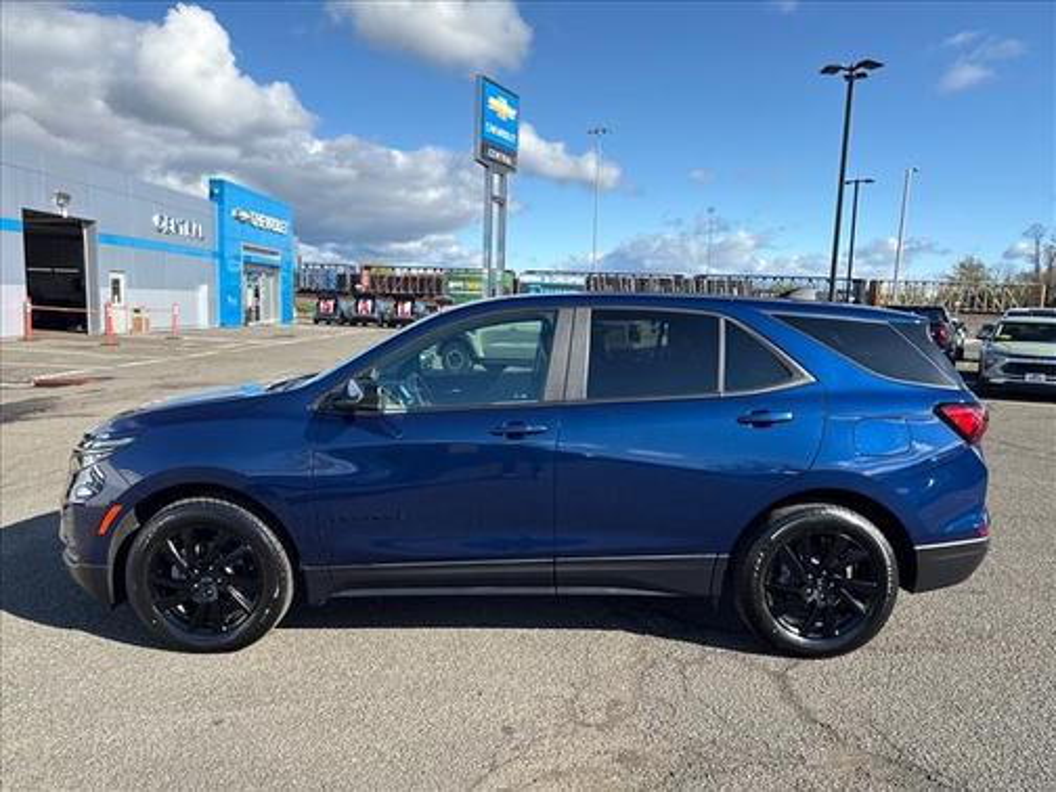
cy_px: 396
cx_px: 528
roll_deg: -0.5
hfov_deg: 71.6
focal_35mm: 24
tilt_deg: -7.4
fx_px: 732
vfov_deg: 56.8
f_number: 1.78
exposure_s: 1/708
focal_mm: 6.76
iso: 100
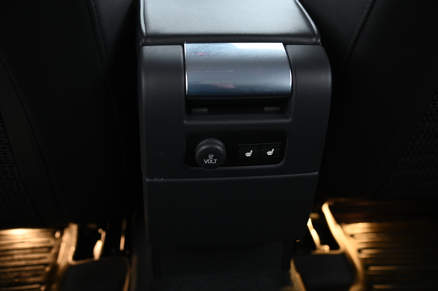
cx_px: 219
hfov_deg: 50.7
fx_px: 462
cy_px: 146
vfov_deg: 35.0
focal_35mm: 38
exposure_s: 1/10
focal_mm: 38
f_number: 4
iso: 2000
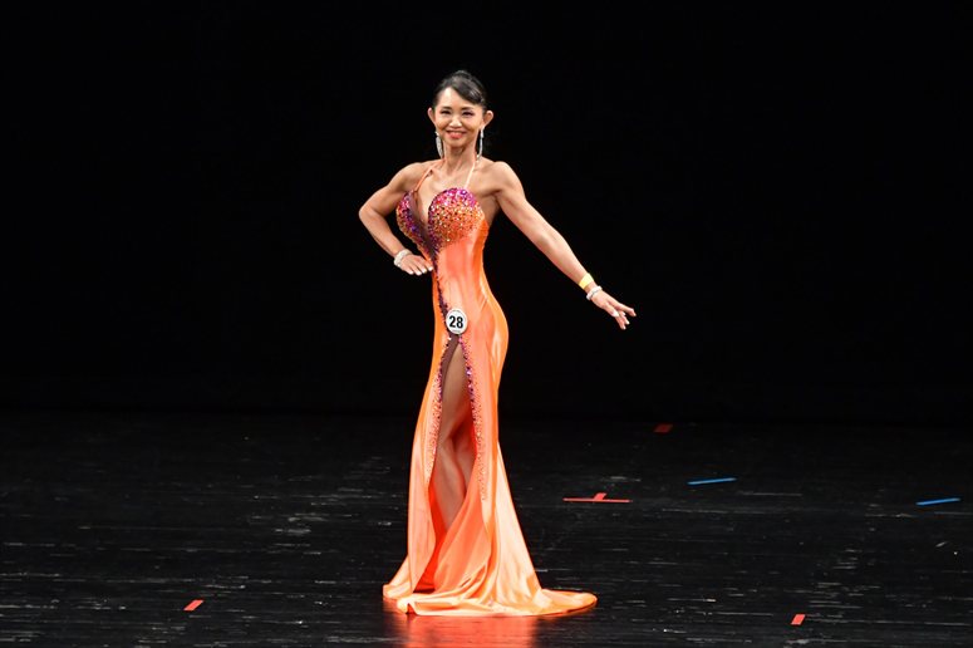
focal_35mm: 300
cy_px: 324
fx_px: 8104
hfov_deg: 6.9
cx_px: 486
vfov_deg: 4.6
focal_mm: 200
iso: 3200
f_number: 5.6
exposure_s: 1/400
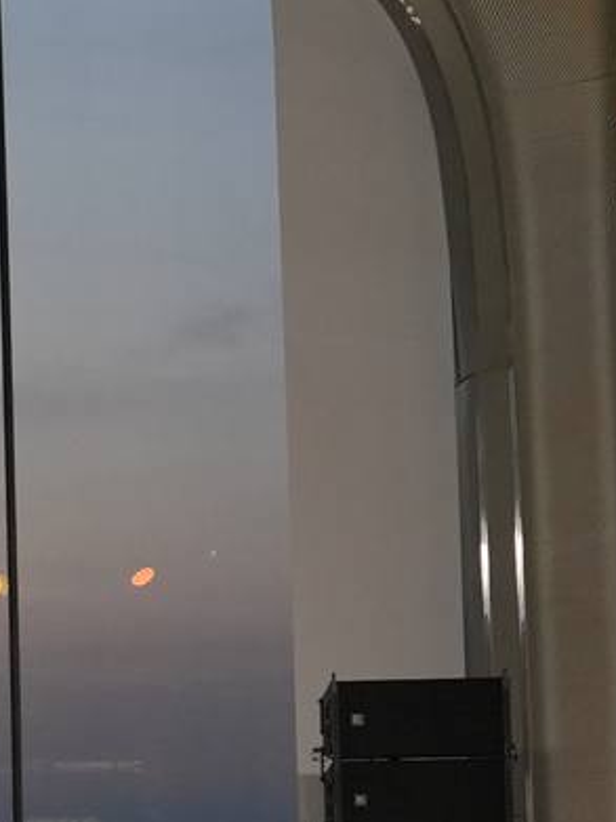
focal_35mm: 151
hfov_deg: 8.1
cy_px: 646
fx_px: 3585
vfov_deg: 13.0
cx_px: -1346
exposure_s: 1/250
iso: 1250
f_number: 2.8
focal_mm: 24
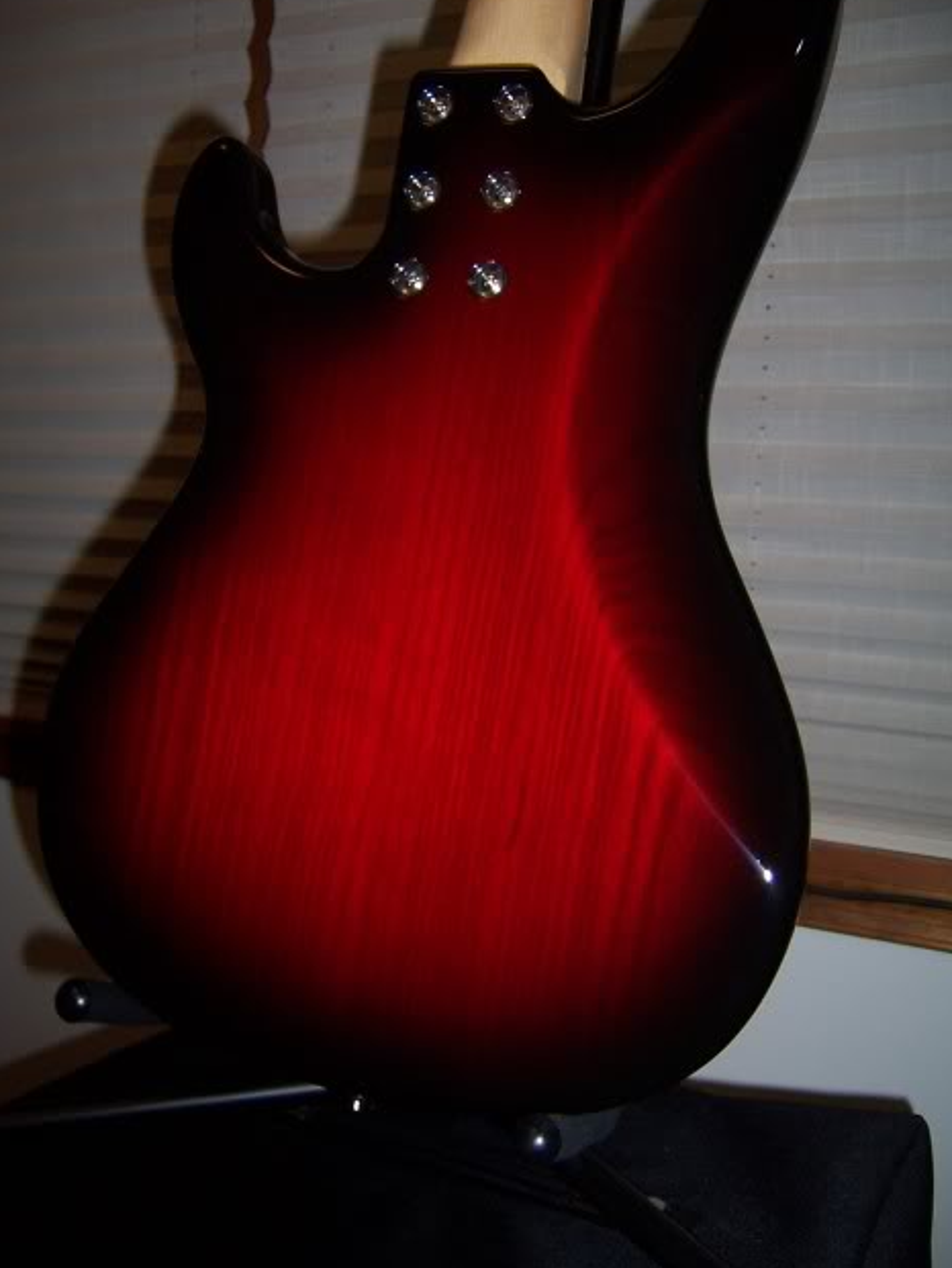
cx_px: 468
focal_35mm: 34
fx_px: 1246
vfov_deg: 53.9
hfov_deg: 41.8
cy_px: 623
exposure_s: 1/60
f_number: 2.8
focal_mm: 5.5
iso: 80
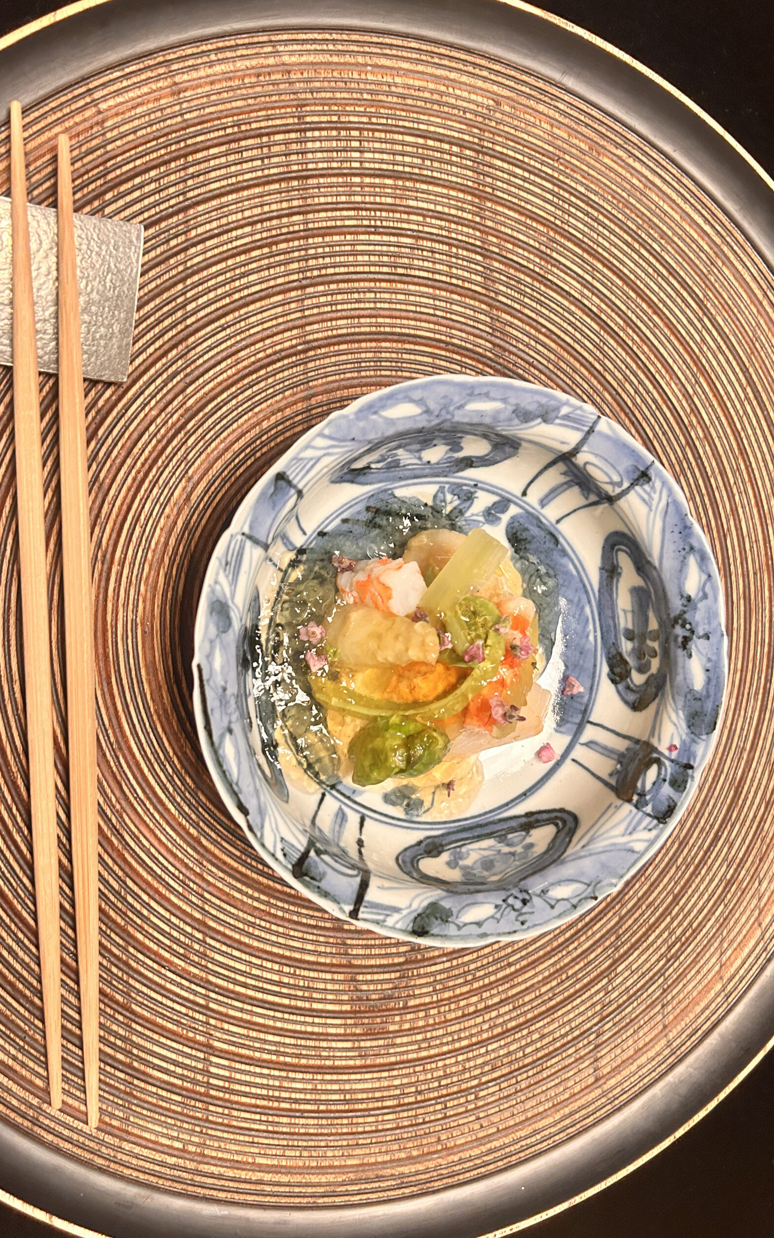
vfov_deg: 66.5
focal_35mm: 28
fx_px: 945
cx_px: 398
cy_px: 619
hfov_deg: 44.5
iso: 250
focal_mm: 5.7
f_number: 1.5
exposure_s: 1/50
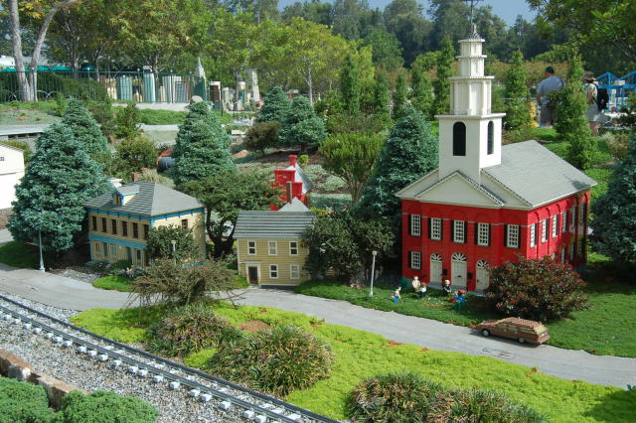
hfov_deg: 46.4
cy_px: 212
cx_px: 318
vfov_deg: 31.9
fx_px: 742
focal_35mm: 42
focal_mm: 28
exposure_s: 1/160
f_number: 6.3
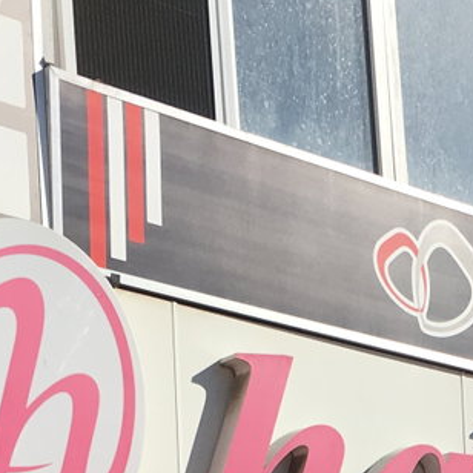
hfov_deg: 12.9
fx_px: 2056
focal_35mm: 133
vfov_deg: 12.1
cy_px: 832
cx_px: 519
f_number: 2.2
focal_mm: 4.15
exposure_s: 1/2331
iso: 25
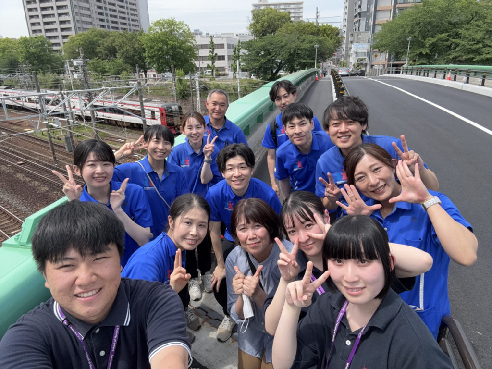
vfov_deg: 58.9
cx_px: 246
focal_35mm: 23
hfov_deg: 73.9
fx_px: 327
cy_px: 184
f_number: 1.9
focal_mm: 2.69
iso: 25
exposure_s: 1/600
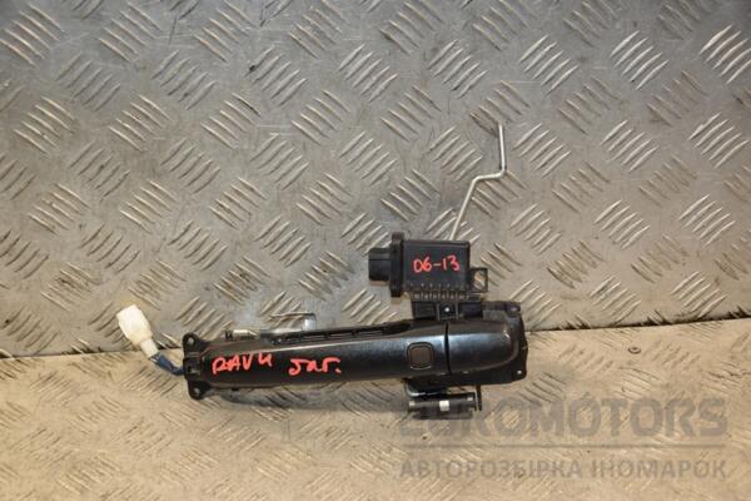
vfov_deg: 18.9
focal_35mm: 72
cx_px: 376
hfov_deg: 28.1
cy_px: 250
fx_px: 1502
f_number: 4.8
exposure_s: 1/200
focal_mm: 48
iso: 800
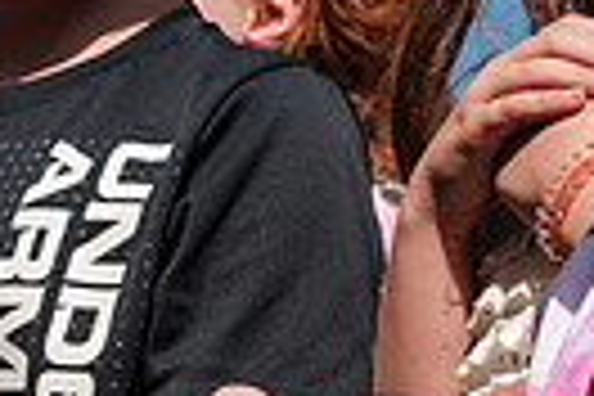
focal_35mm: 132
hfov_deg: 15.5
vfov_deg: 10.1
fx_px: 2178
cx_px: 346
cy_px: -176
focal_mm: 28
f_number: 7.1
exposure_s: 1/400
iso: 100
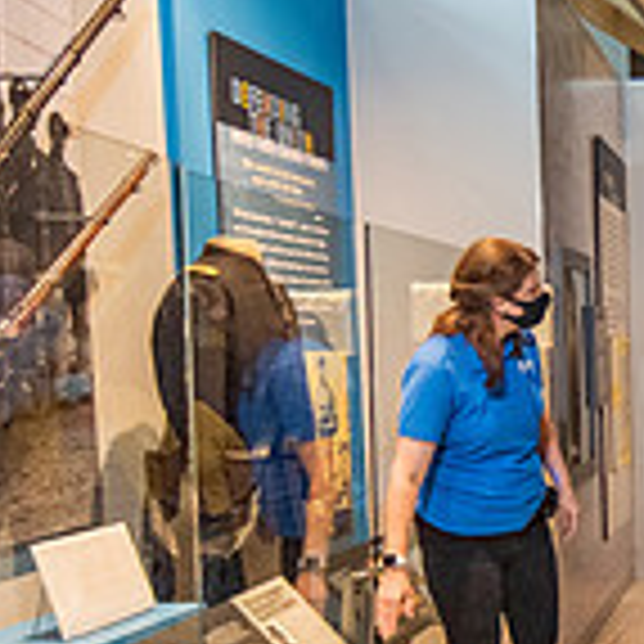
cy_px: 454
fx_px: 1158
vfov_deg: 30.7
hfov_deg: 26.9
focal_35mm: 55
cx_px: 803
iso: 1600
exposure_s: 1/200
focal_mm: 14
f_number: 2.8
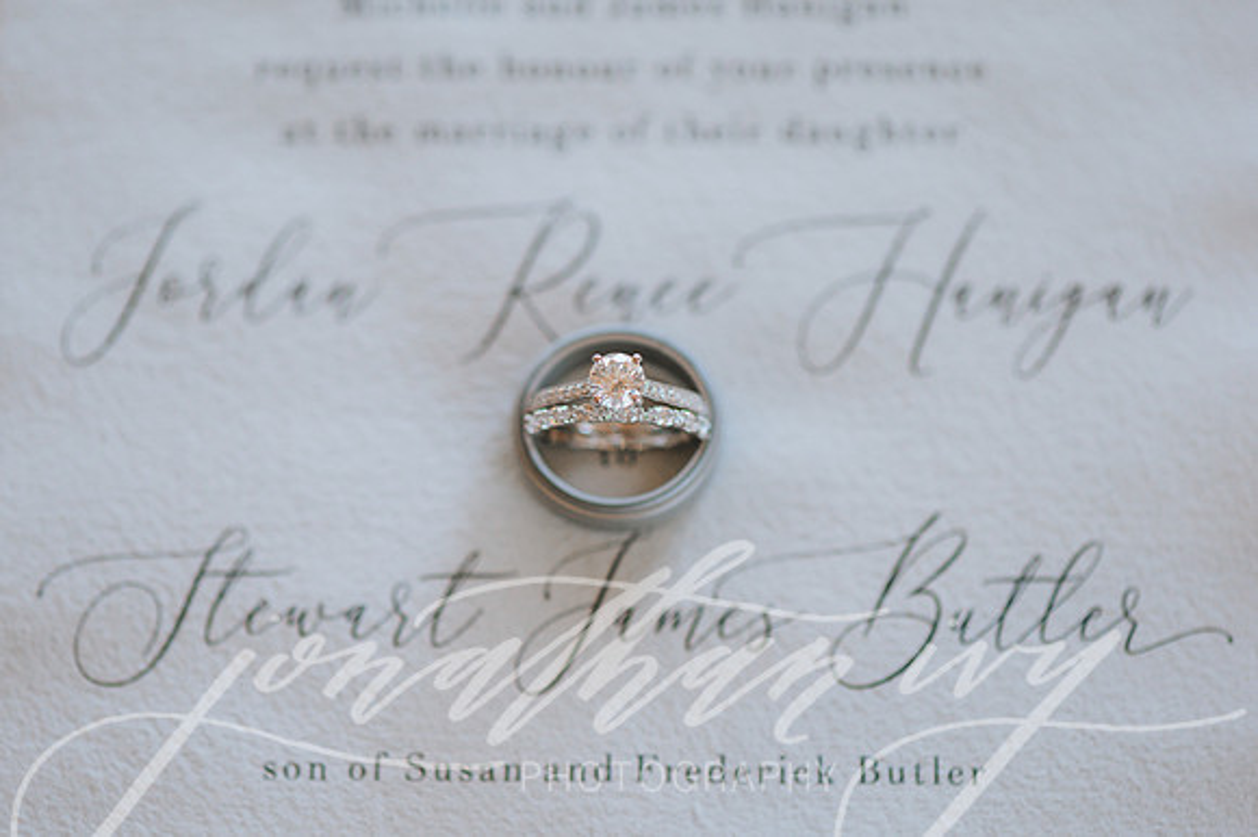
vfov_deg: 12.6
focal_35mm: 109
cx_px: 605
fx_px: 3804
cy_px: 403
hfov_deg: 18.8
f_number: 4.5
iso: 1000
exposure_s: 1/250
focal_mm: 105
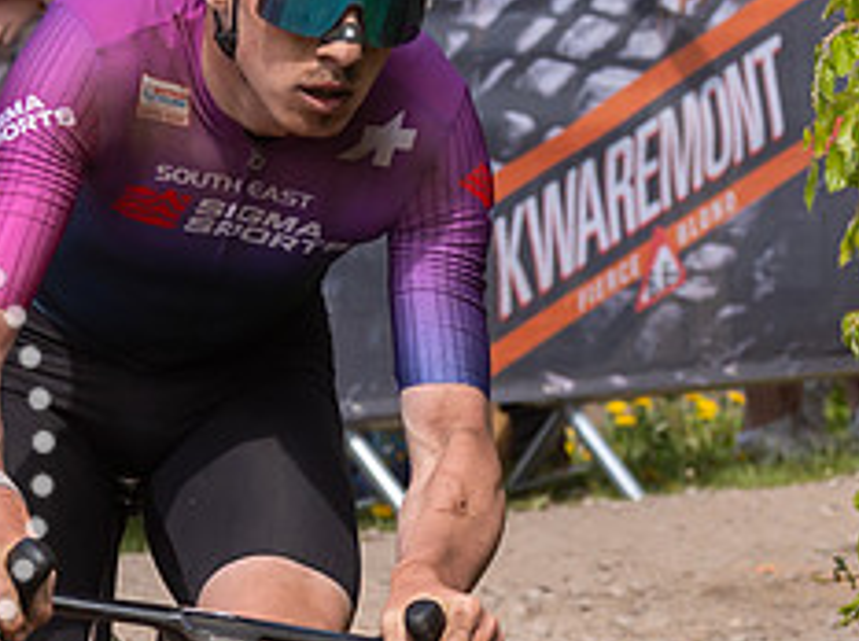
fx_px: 9044
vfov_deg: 4.1
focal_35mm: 365
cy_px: -27
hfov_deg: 5.4
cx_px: 296
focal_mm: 70
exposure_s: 1/1000
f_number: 5
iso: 200
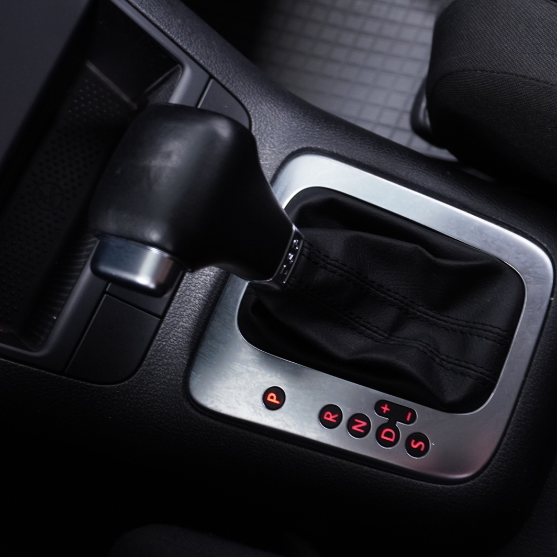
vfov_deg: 37.8
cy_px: 278
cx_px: 364
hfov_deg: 37.5
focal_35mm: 45
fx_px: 813
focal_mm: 23
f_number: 4
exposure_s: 1/10
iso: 1000
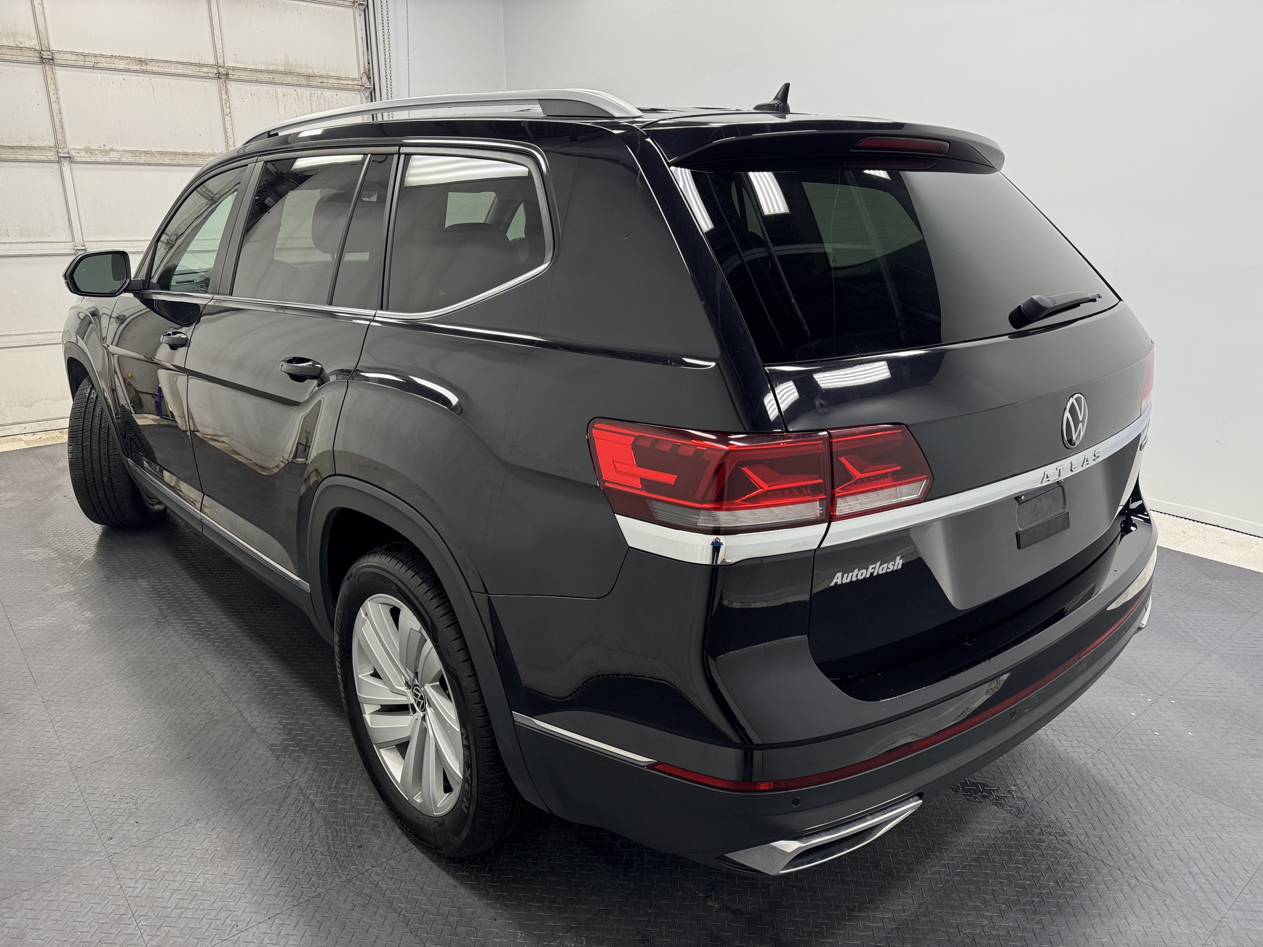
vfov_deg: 56.8
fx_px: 876
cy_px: 474
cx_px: 632
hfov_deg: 71.6
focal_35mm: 24
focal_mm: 6.76
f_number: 1.78
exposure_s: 1/417
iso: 80
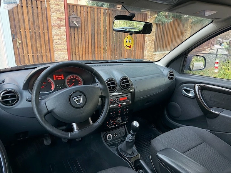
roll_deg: -1.6
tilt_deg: -18.1
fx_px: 160
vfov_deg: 56.8
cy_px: 86
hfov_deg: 71.6
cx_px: 116
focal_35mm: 24
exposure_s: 1/30
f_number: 1.78
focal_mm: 6.76
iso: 2000
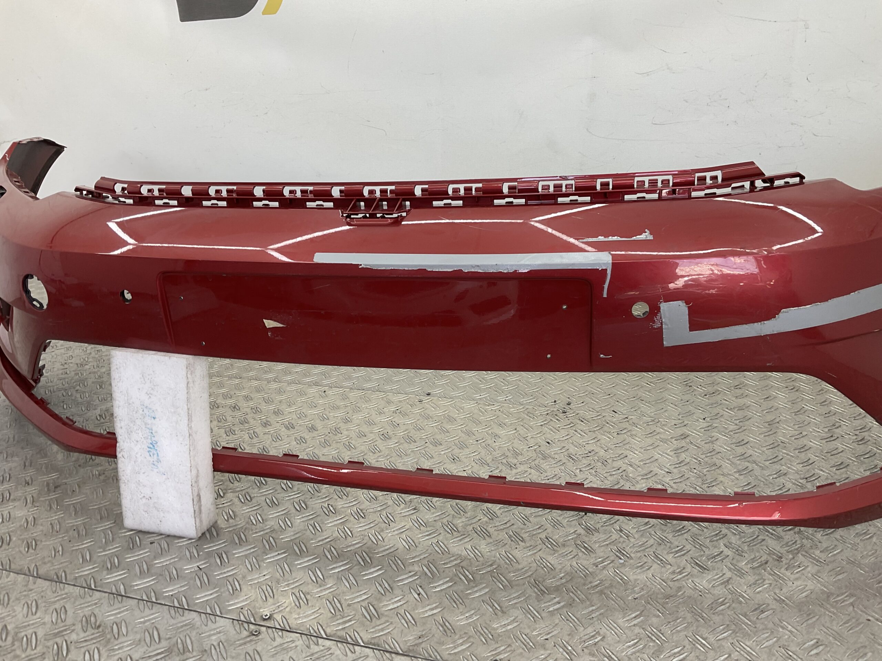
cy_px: 330
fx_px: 739
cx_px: 441
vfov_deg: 48.2
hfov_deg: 61.7
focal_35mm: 29
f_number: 1.8
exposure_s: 1/100
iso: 16
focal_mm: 3
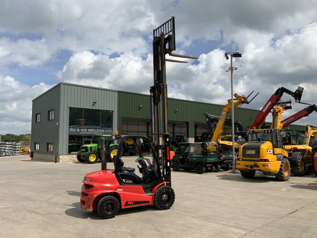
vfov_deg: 48.2
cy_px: 119
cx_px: 158
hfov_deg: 61.7
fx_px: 266
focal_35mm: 29
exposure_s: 1/3534
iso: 20
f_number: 1.8
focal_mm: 3
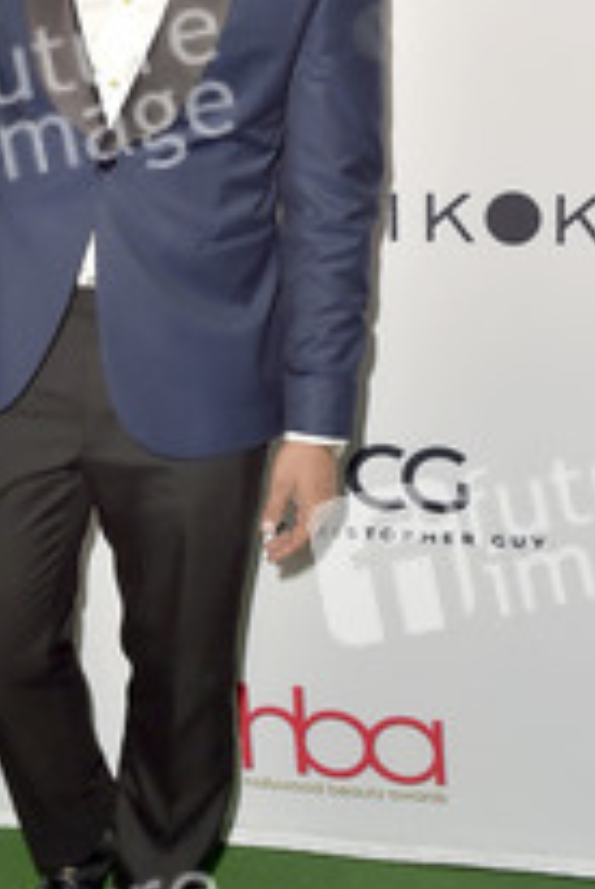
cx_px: 140
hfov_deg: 21.8
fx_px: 1532
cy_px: 328
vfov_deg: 32.2
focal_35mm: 62
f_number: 6.3
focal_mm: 32
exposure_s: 1/250
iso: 400
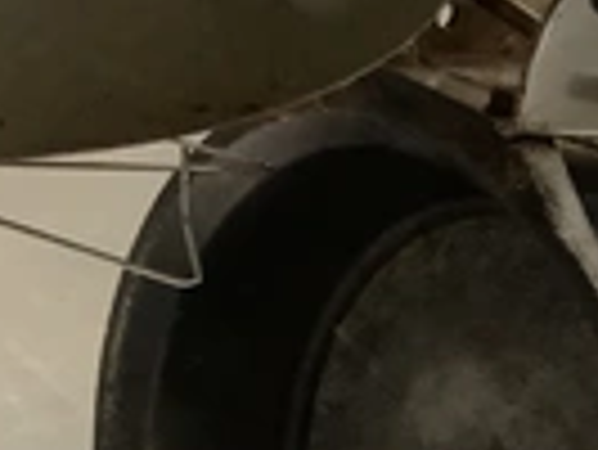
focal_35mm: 93
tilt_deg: -35.3
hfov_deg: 20.8
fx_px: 1608
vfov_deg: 14.9
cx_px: 472
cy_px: 652
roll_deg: -1.3
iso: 500
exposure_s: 1/30
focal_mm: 3.3
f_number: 2.4
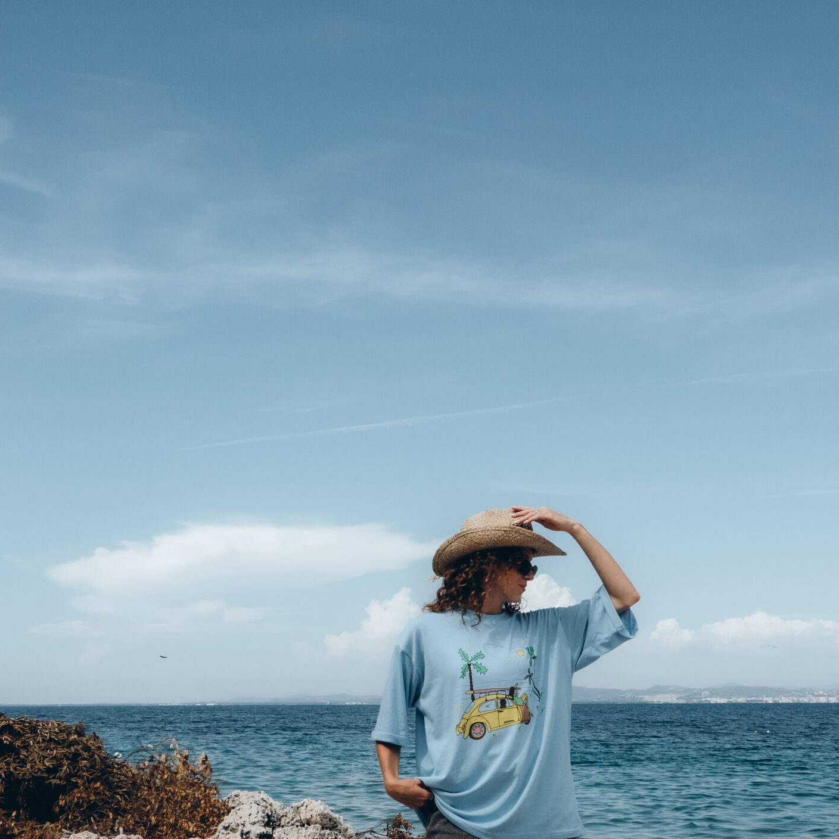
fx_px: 1398
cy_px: 577
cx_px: 503
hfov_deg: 33.3
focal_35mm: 51
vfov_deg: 33.0
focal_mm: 12.25
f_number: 4.5
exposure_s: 1/2000
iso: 160
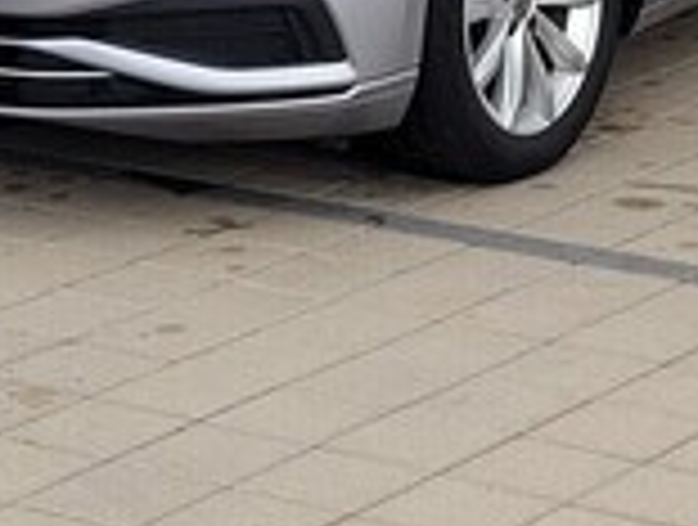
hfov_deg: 21.3
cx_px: 392
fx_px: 1859
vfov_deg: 14.9
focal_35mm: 92
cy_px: -290
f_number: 1.8
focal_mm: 5.4
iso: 40
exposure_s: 1/682
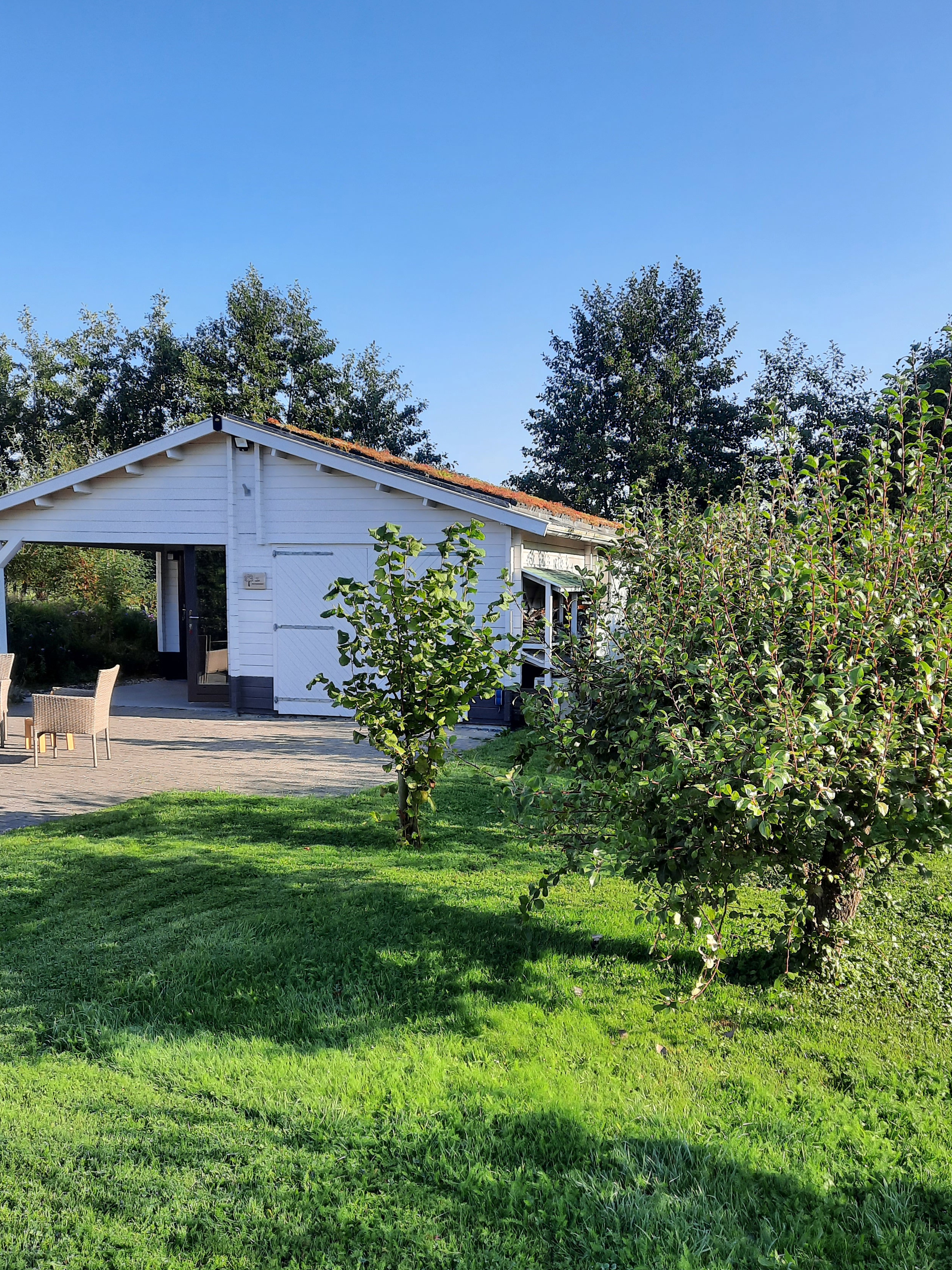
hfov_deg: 46.6
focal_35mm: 30
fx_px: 1100
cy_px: 695
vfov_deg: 59.9
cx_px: 551
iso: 32
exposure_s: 1/501
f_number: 2
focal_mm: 4.6
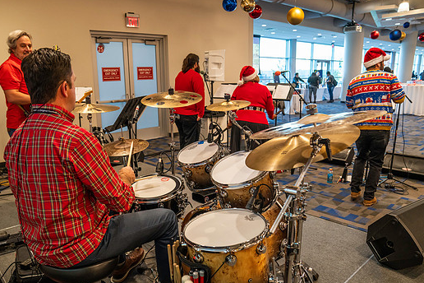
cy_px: 156
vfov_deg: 47.9
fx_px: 318
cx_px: 188
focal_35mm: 27
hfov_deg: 67.2
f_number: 4
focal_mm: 24
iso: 2500
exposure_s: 1/125
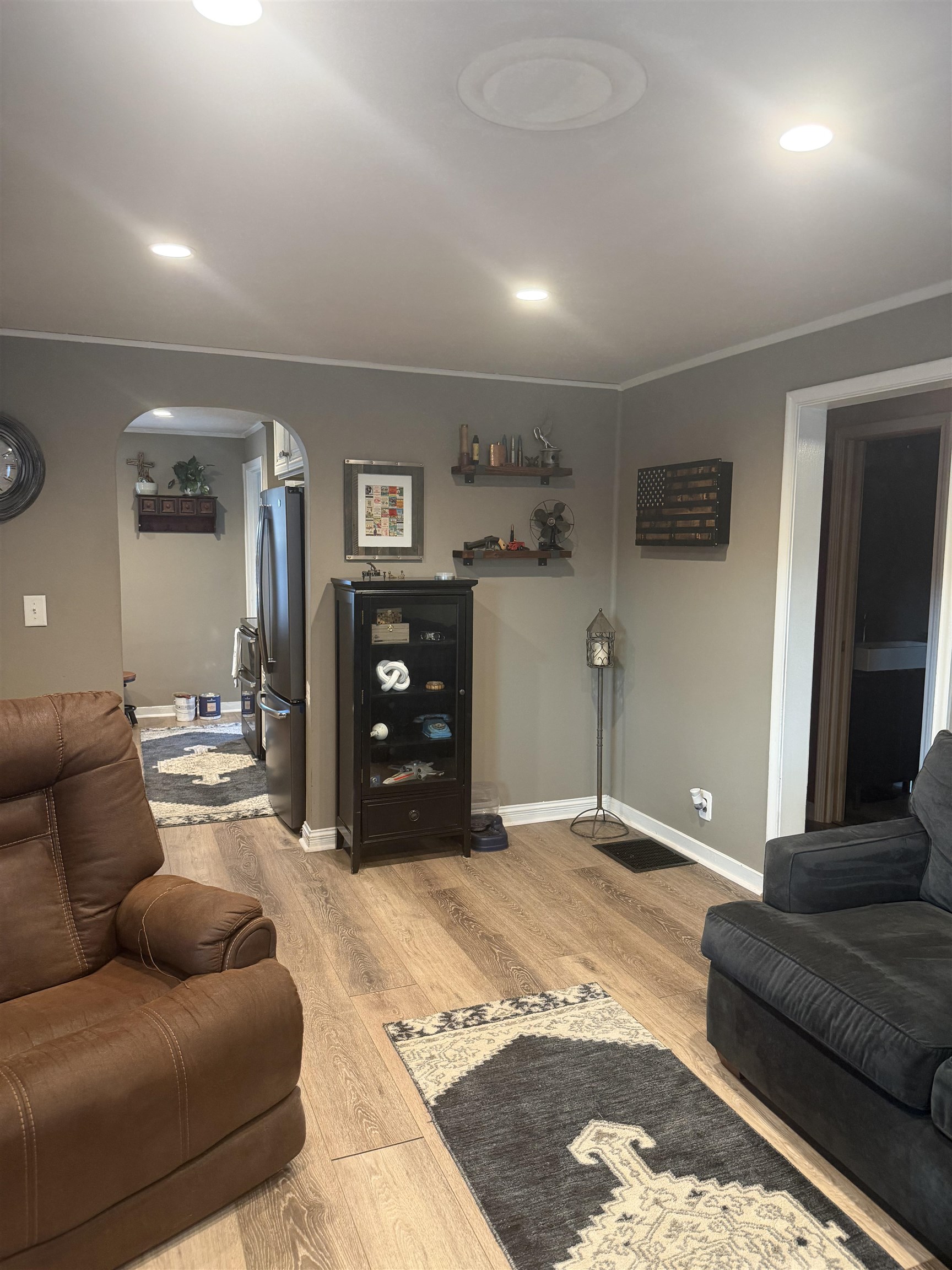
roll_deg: -1.4
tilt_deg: -5.8
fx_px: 880
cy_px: 635
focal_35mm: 24
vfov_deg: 71.6
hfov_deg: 56.8
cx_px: 476
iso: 320
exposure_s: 1/60
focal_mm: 6.76
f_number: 1.78
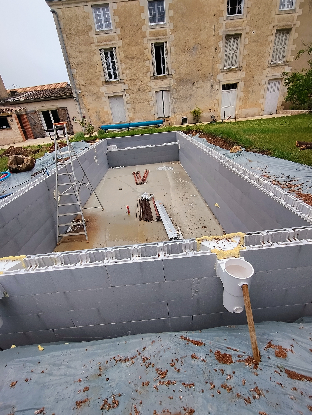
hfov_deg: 78.1
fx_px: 192
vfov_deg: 94.5
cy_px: 208
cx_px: 156
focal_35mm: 16
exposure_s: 1/146
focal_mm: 1.66
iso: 100
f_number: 2.2
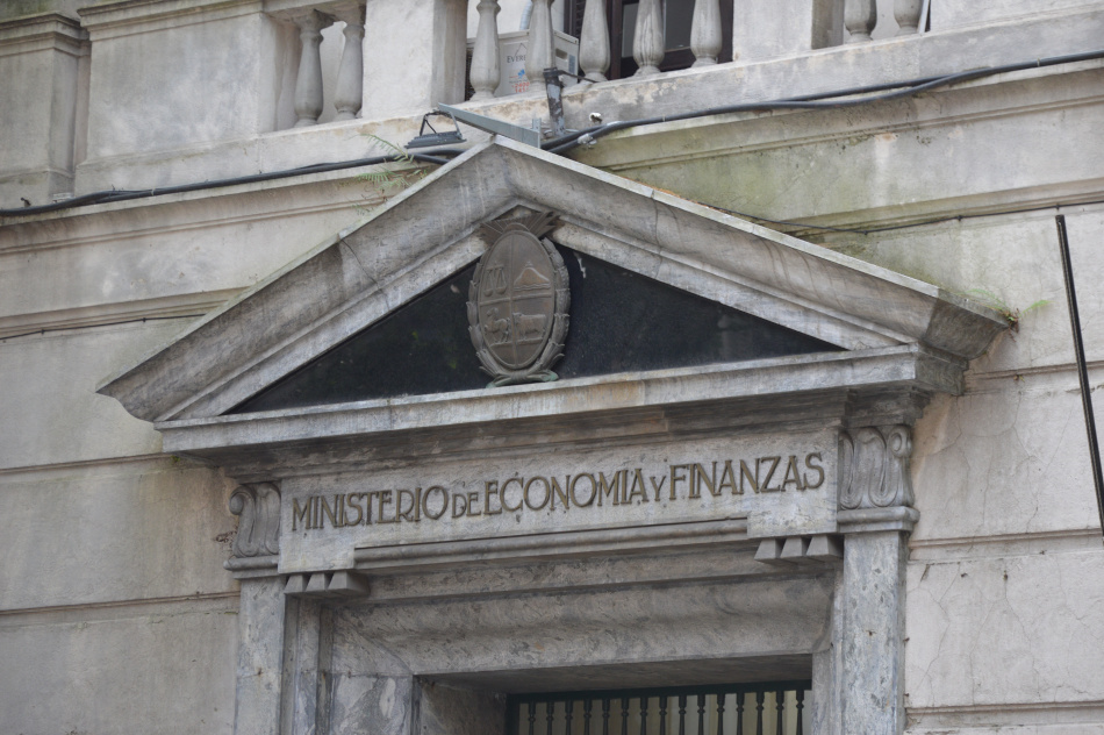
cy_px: 368
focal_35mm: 129
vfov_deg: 10.6
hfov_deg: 15.9
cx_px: 552
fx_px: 3953
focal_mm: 86
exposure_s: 1/250
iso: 400
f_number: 4.2
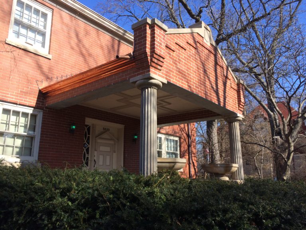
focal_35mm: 29
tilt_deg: +13.2
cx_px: 153
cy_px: 115
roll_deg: +1.7
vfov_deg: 48.2
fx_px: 256
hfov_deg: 61.7
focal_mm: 4.15
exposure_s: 1/977
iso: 32
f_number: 2.2
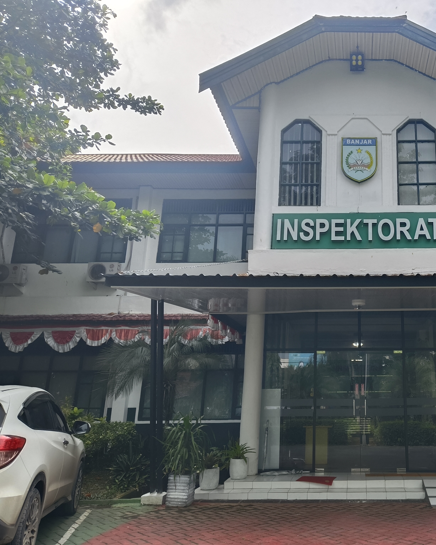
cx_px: 352
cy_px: 272
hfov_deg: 45.9
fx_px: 484
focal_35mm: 30
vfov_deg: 58.8
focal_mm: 5.56
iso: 50
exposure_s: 1/307
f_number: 1.88
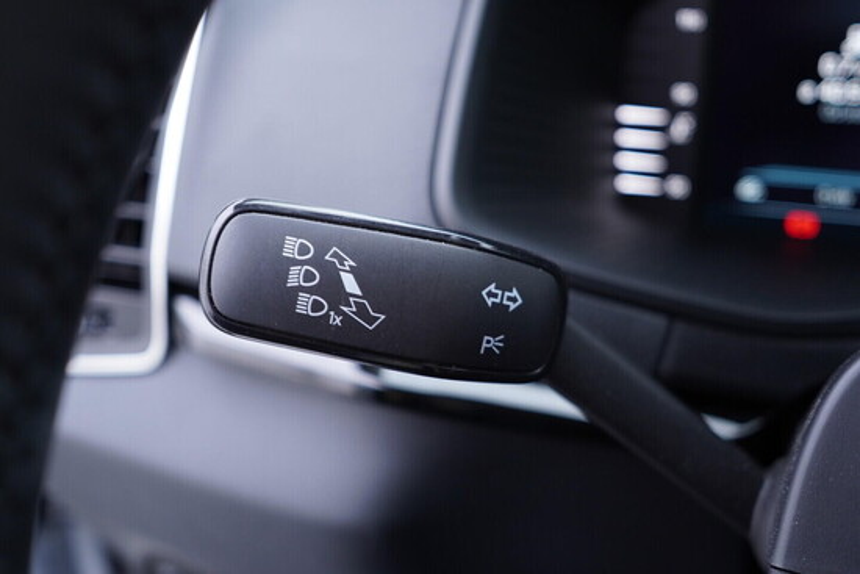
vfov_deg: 36.9
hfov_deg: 53.1
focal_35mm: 36
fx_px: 860
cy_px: 287
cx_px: 430
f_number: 2.8
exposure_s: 1/40
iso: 320
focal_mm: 24
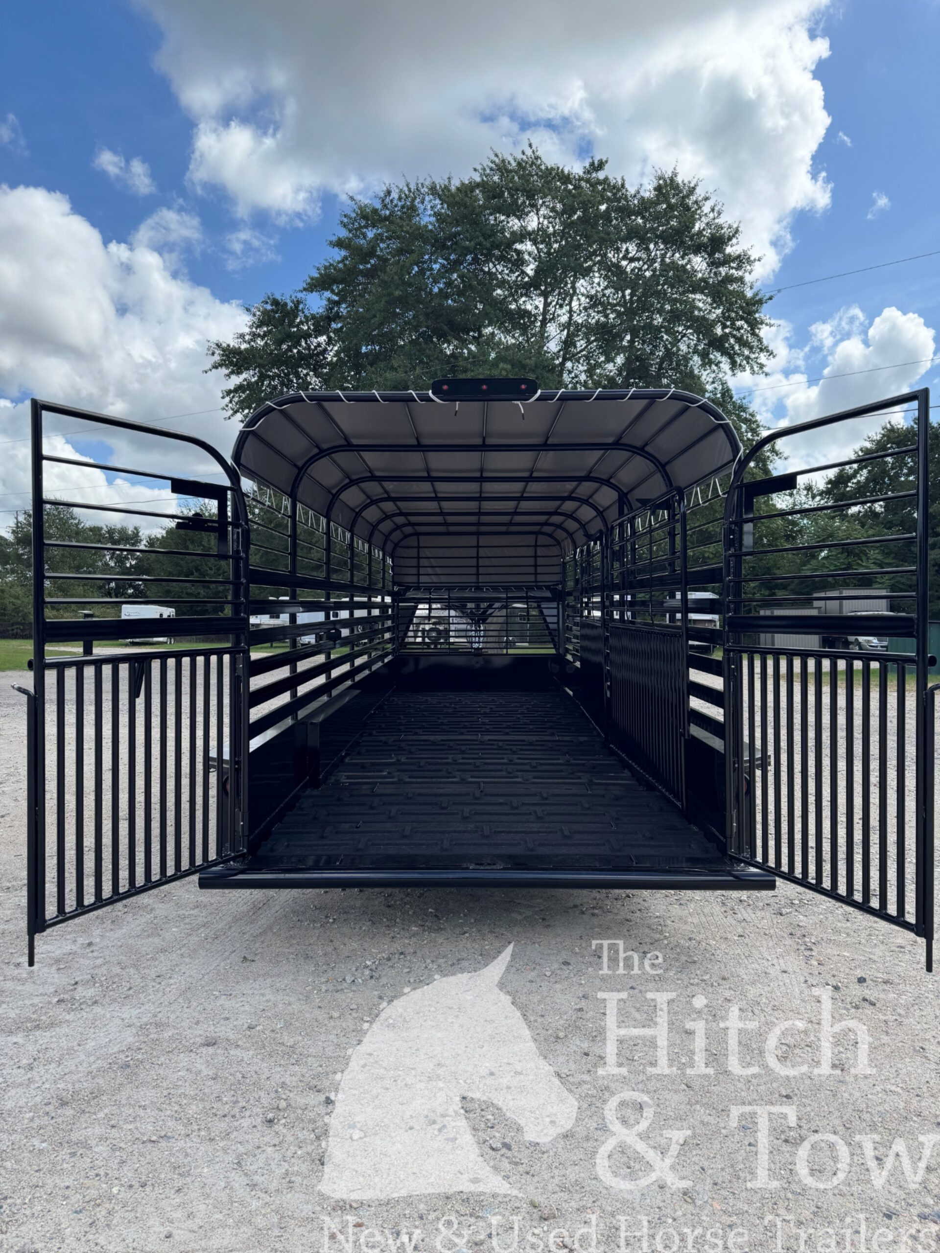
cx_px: 470
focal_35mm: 24
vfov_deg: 71.6
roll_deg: +0.1
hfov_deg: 56.8
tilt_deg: -0.5
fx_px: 869
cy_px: 626
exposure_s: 1/2415
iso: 80
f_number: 1.78
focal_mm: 6.76
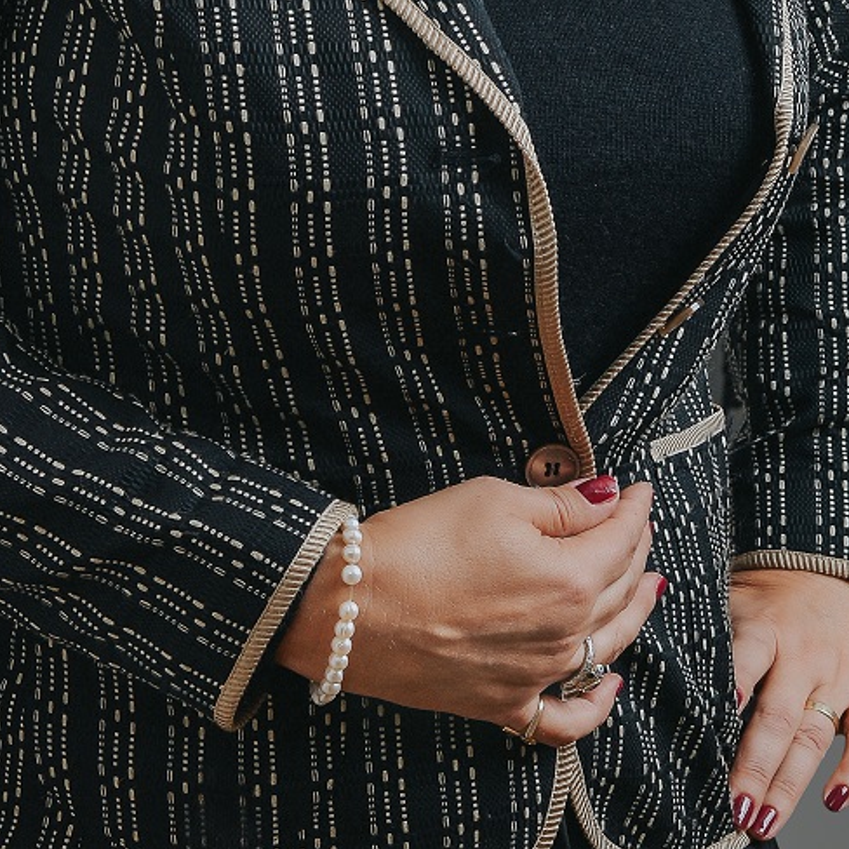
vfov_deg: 12.9
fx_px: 3635
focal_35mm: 131
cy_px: -257
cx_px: 355
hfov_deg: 13.3
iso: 200
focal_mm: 50
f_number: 8
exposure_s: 1/200
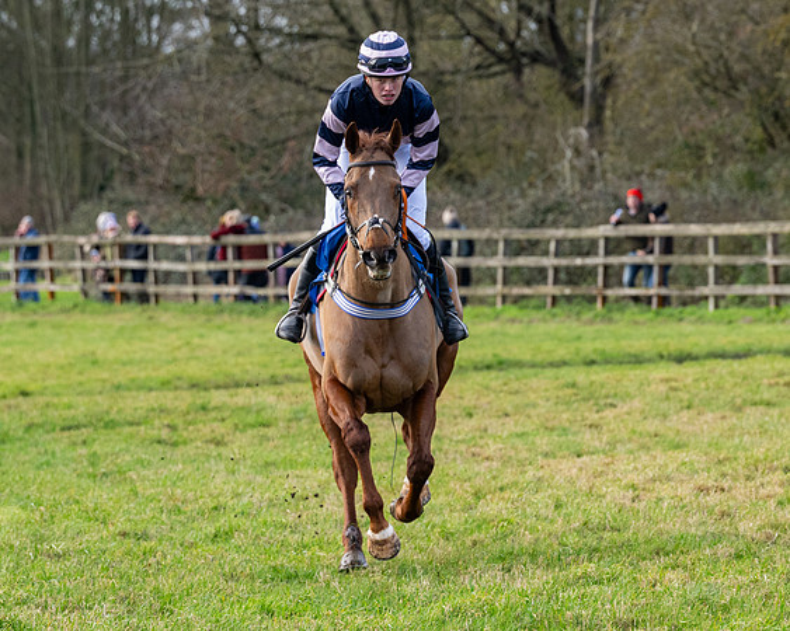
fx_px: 7117
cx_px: 433
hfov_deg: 6.4
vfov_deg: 5.1
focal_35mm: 304
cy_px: 269
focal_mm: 140
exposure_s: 1/800
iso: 800
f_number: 5
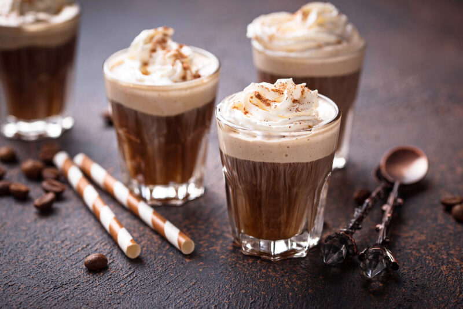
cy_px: 154
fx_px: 1351
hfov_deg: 19.4
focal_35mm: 105
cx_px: 232
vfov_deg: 13.1
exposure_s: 1/100
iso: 100
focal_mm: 105
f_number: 8
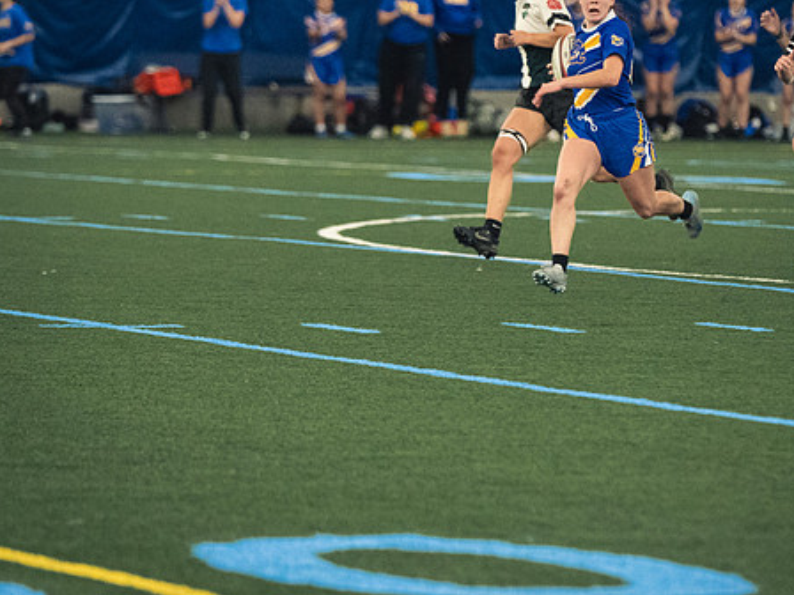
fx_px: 7042
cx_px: 468
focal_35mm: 307
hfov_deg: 6.5
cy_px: 257
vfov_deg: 4.8
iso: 9000
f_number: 2.8
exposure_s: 1/500
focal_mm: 165
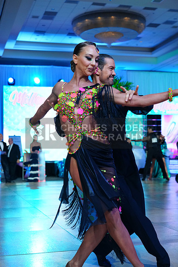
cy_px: 134
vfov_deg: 36.9
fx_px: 400
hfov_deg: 25.1
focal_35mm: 54
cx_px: 89
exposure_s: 1/400
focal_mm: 54
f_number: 4
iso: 2500
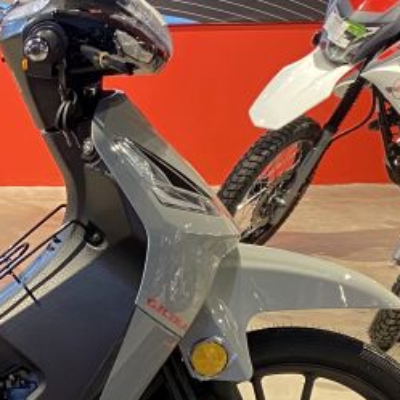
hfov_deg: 17.1
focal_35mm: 98
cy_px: 227
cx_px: -63
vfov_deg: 17.7
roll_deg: +0.6
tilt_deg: -11.9
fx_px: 1281
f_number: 1.8
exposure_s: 1/50
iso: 320
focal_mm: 4.25
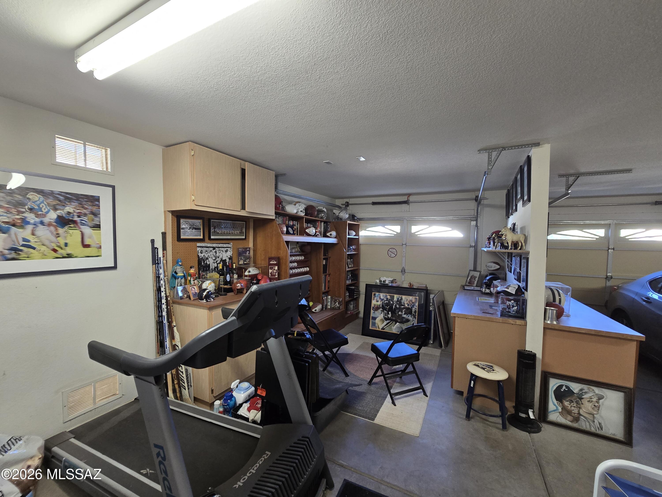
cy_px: 248
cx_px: 331
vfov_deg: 89.9
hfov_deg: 106.2
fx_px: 249
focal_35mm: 13
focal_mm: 2.2
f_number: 2.2
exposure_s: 1/60
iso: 250
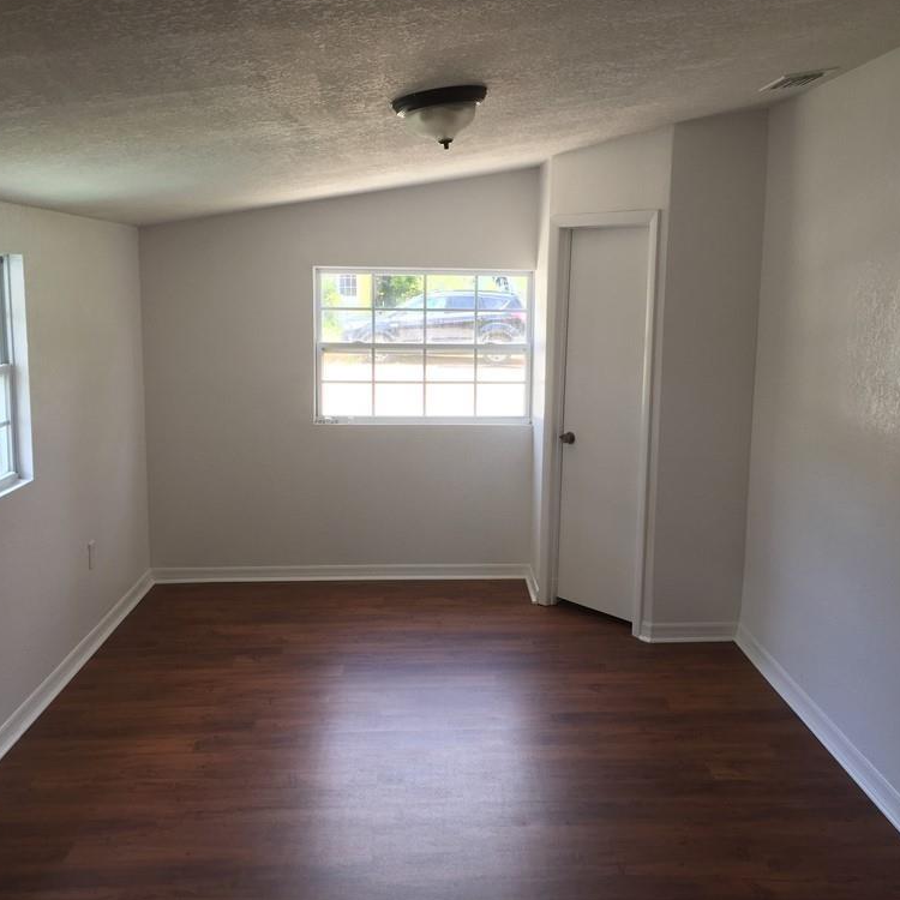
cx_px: 482
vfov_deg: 47.2
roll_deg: -1.6
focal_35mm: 35
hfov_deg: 47.2
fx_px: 1030
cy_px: 443
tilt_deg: -10.1
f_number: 2.2
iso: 40
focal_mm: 4.15
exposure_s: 1/60
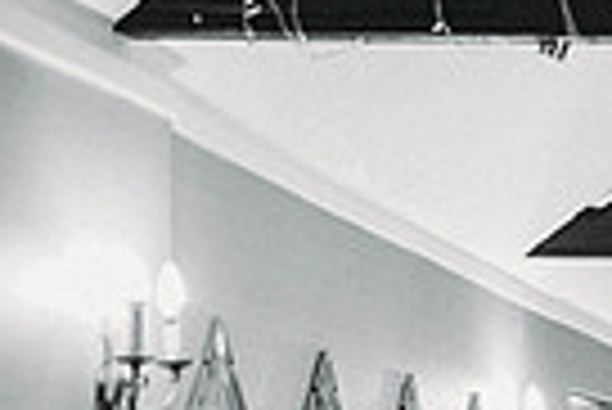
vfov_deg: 9.1
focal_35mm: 149
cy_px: 480
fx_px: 2536
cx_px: 1210
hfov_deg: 12.2
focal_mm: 35
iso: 320
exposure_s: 1/125
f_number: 1.6
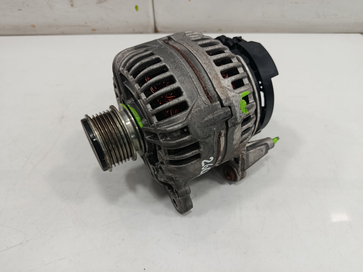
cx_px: 182
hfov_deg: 71.6
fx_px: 252
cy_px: 136
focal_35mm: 24
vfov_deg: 56.8
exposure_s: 1/100
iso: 981
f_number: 1.7
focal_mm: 5.24
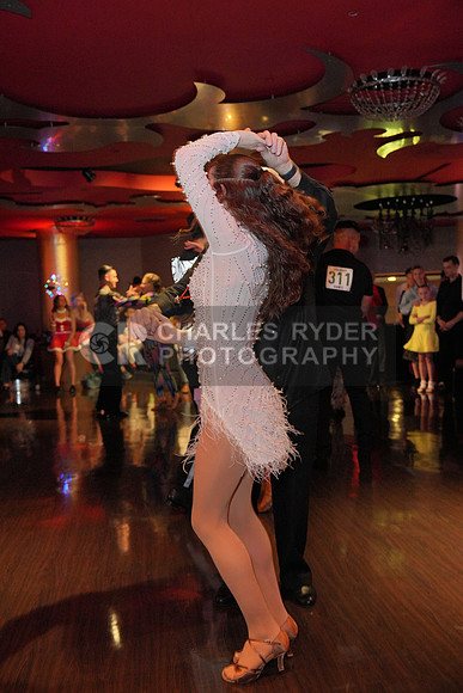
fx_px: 675
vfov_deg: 54.4
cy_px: 346
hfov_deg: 37.9
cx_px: 232
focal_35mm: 35
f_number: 4
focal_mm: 35
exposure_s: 1/125
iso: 4000
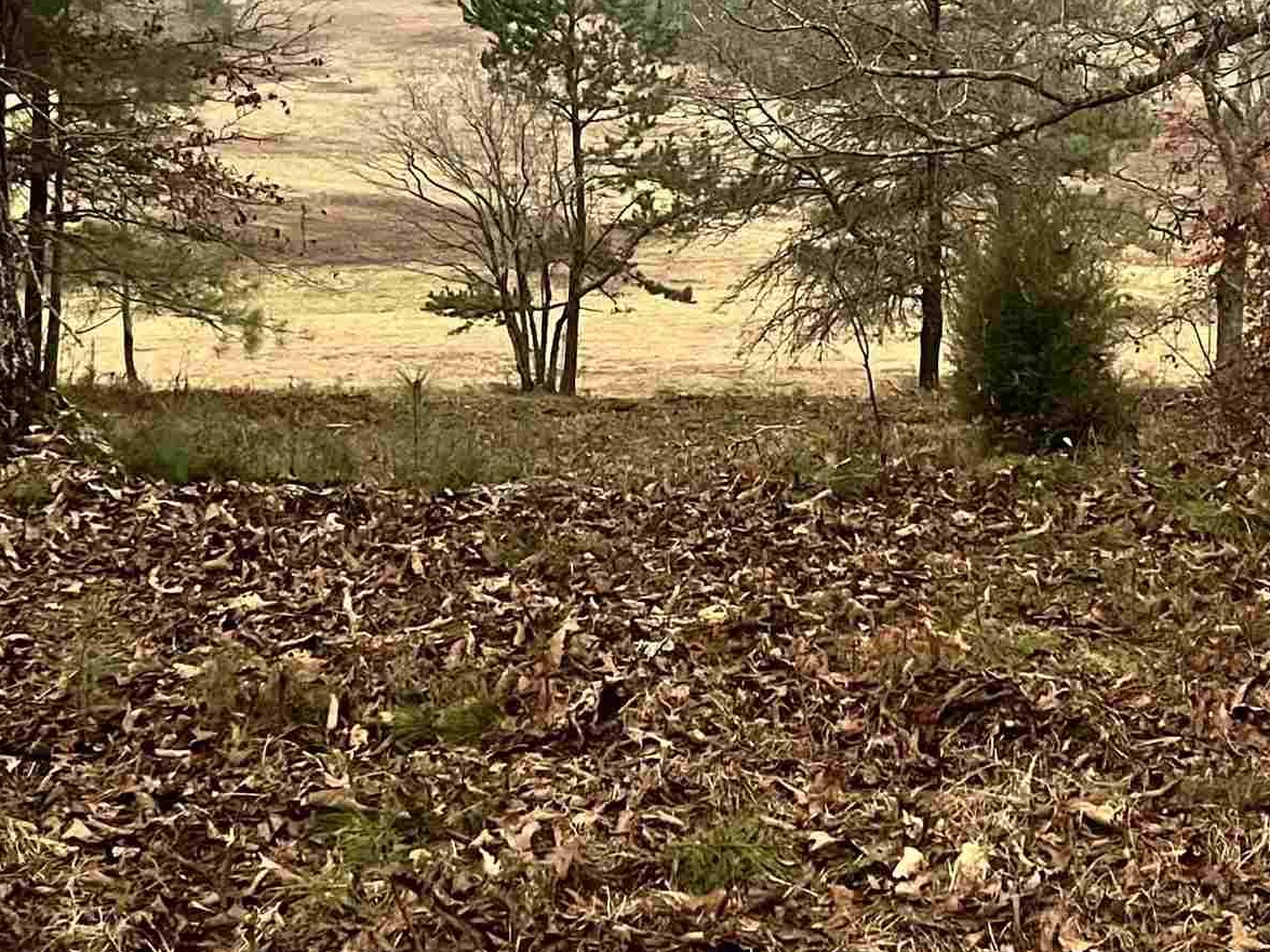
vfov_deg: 21.3
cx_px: 741
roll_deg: -1.5
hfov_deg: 28.5
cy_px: 188
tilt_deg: -6.6
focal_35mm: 68
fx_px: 2495
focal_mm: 5.1
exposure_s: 1/30
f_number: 1.6
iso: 800
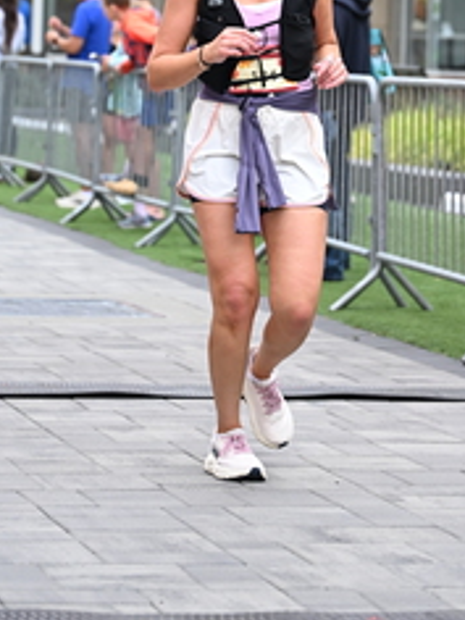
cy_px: -34
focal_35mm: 166
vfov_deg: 11.8
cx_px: 327
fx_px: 2973
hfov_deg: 8.9
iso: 640
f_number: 2.8
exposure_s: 1/2000
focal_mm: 74
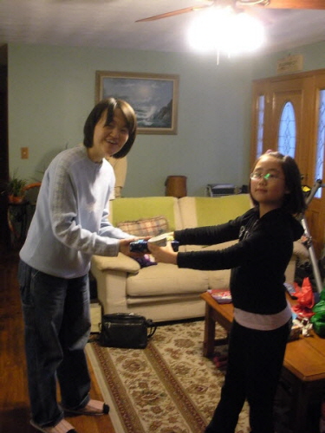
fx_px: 451
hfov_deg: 39.7
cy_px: 216
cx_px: 162
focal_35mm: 36
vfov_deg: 51.4
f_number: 3.5
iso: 400
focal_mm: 6.3
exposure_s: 1/9
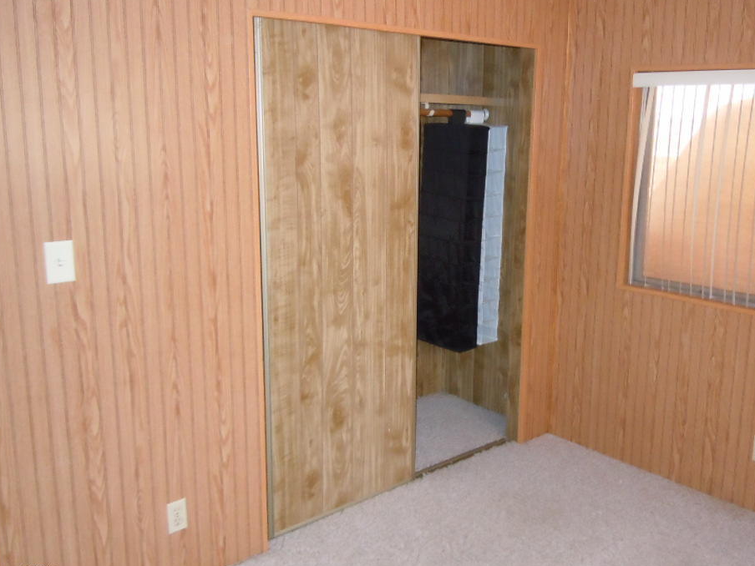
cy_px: 275
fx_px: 742
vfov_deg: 41.8
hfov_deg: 53.8
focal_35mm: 34
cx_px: 420
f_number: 3.5
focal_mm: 5.4
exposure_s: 1/30
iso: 640
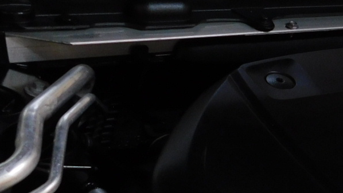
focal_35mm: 67
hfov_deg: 28.3
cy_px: 252
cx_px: 386
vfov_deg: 17.0
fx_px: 610
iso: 250
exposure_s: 1/30
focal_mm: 4
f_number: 3
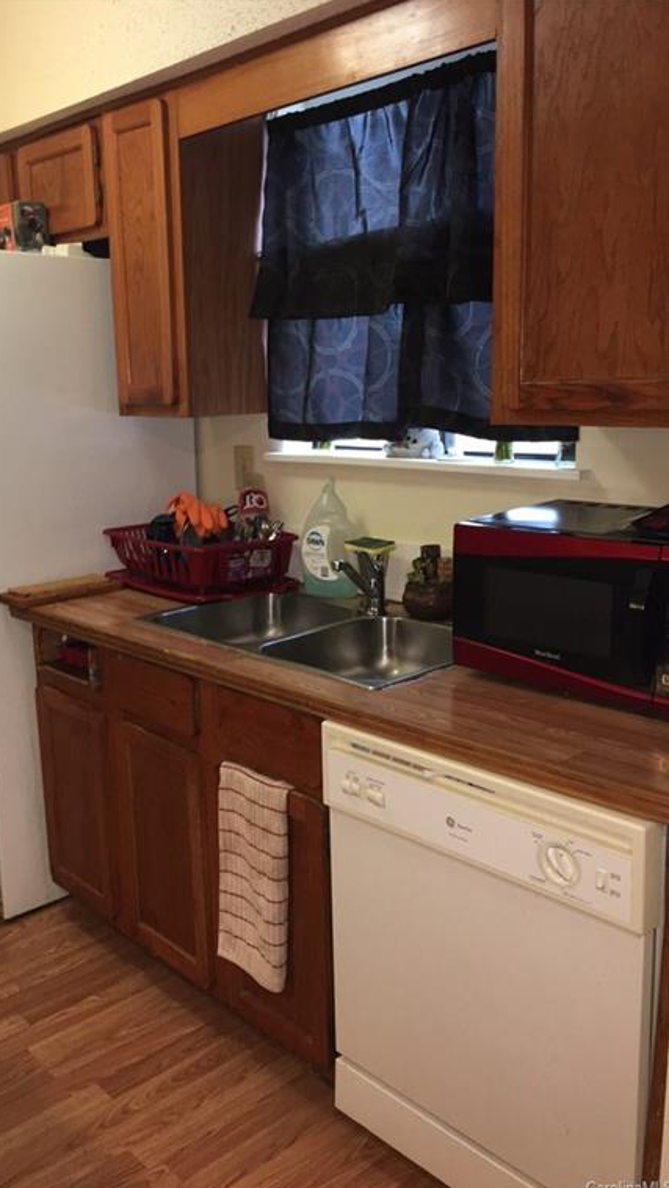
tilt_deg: -11.7
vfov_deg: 61.0
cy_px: 597
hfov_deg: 36.6
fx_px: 1008
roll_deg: +1.6
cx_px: 269
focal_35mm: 32
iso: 80
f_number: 2.2
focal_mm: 4.15
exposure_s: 1/16
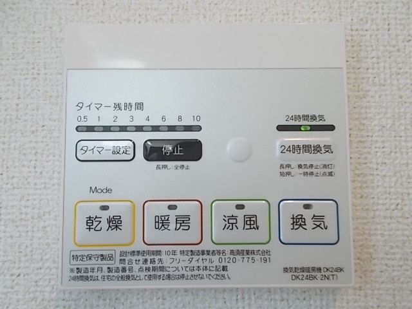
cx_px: 206
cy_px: 154
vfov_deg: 53.1
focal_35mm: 26
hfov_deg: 67.3
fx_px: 309
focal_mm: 4.6
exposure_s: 1/25
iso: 100
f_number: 3.2
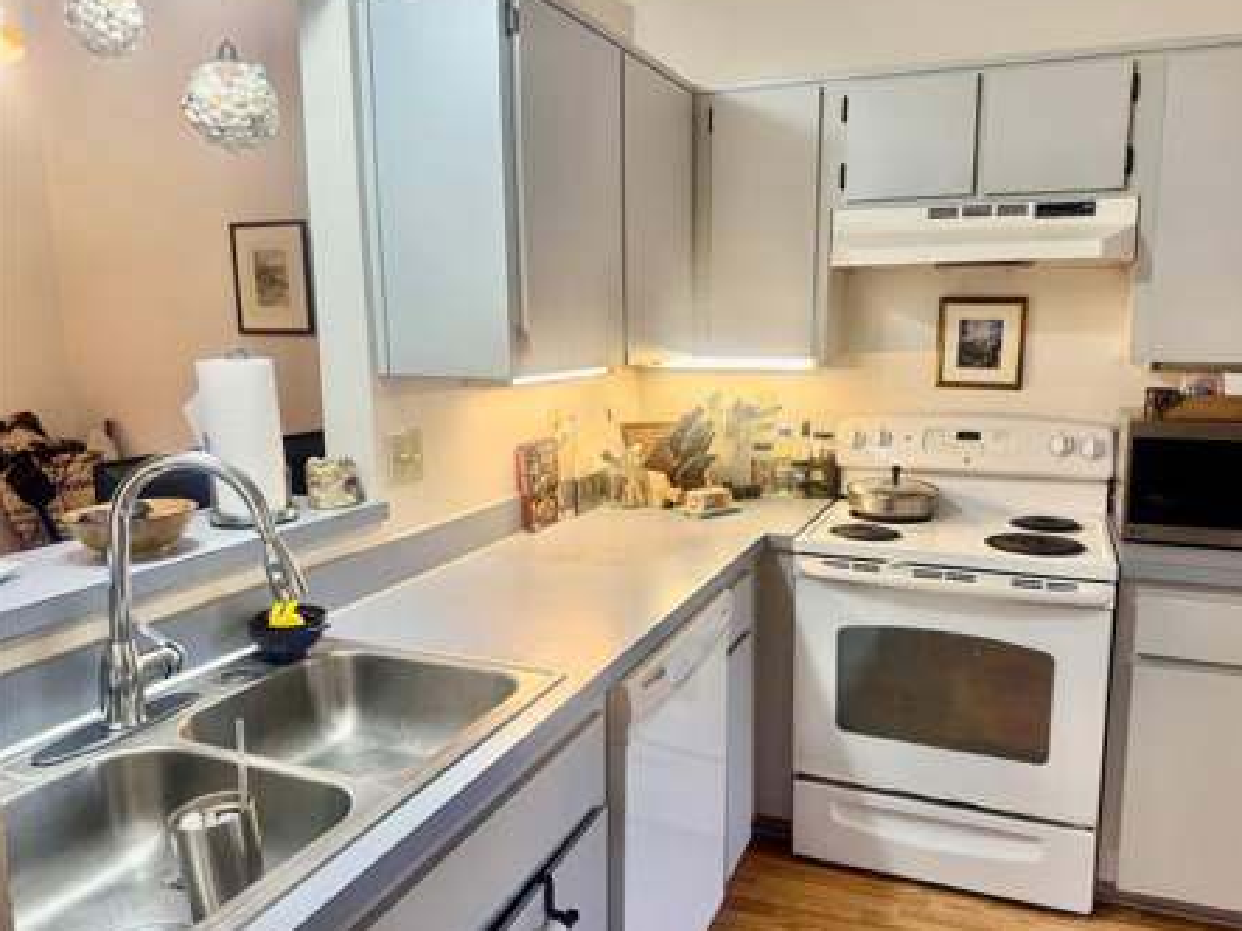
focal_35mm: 26
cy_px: 466
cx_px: 670
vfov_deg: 53.0
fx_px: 933
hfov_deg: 67.2
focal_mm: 6.76
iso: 125
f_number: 1.78
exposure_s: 1/60
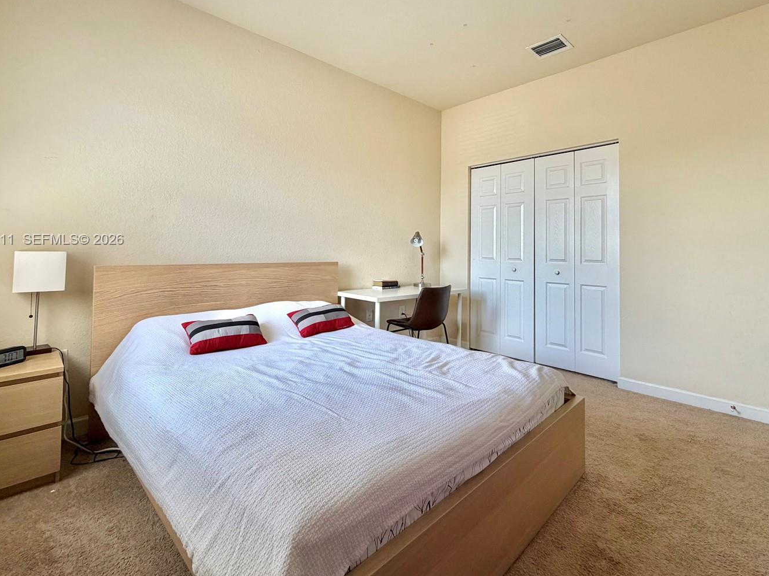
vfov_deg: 74.2
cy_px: 240
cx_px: 408
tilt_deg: +1.0
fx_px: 378
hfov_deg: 90.9
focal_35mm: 17
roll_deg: -0.2
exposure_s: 1/120
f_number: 2.2
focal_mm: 2.22
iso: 160
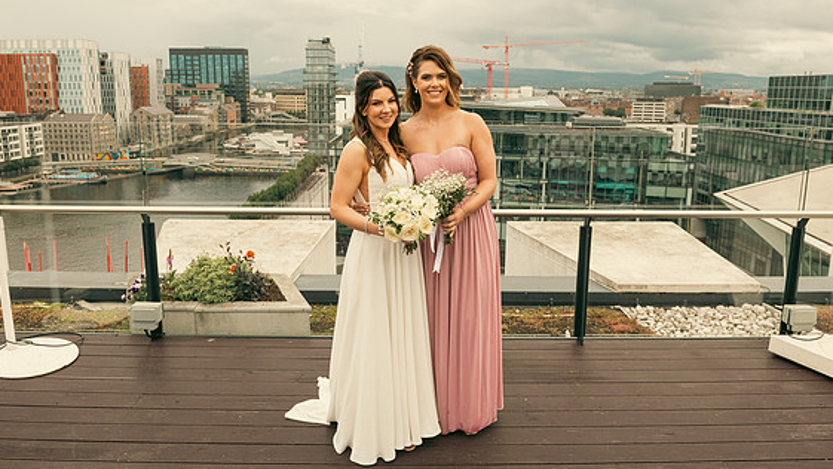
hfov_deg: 71.9
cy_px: 203
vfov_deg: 44.3
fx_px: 574
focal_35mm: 26
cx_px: 423
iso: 200
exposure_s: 1/250
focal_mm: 24
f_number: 6.3
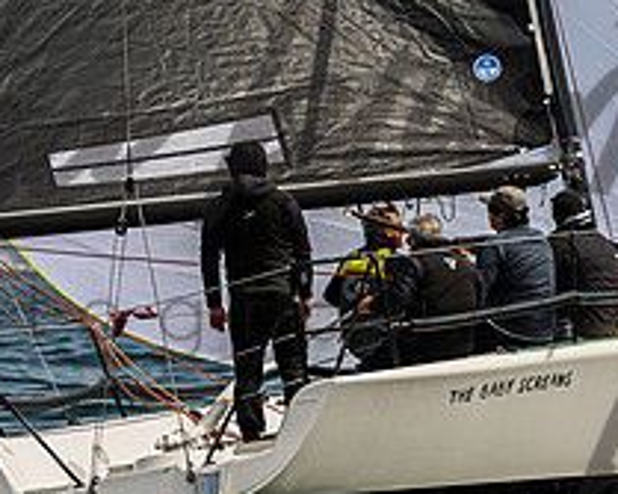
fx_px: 8940
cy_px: 144
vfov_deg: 3.2
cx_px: 655
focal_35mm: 489
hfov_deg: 4.0
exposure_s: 1/4000
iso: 280
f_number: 4.8
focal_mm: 140
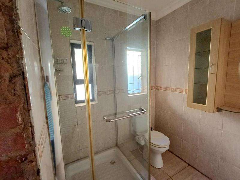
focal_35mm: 16
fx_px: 111
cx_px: 120
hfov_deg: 94.5
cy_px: 90
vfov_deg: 78.1
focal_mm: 1.64
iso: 200
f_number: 2.2
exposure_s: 1/33.4
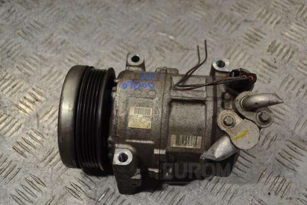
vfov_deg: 28.1
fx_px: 409
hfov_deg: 41.1
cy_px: 102
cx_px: 154
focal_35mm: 48
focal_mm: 32
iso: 100
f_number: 4.8
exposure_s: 1/40
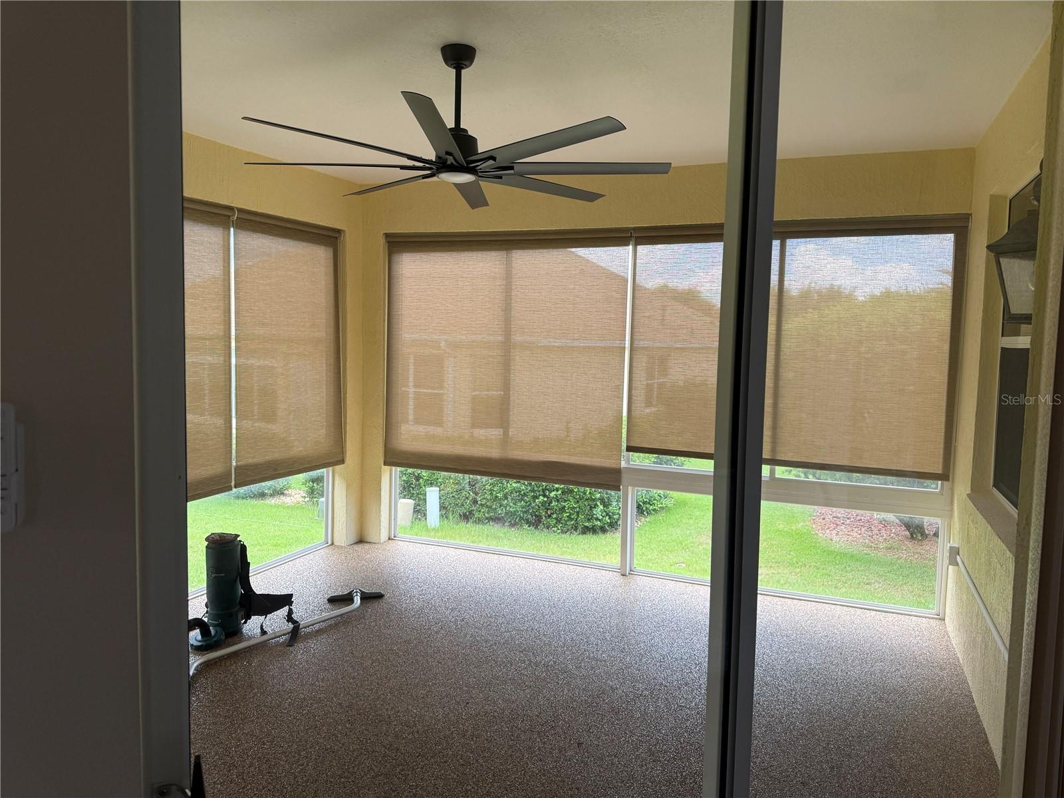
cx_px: 532
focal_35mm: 24
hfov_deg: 71.6
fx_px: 738
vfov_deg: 56.8
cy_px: 399
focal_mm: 6.76
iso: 125
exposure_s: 1/121
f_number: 1.78
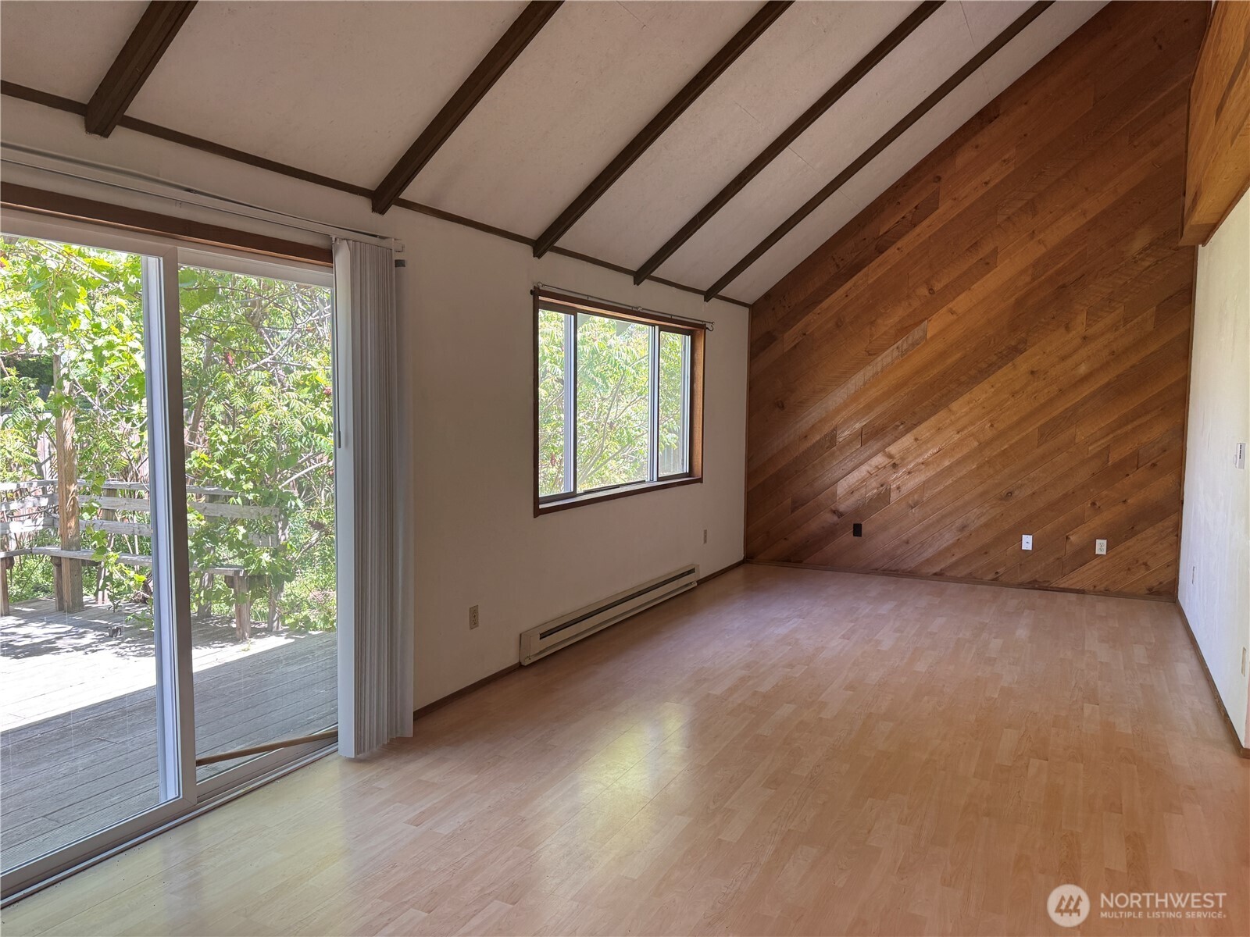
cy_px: 468
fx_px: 867
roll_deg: -0.2
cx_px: 625
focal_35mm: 24
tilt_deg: -5.2
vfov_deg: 56.8
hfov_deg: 71.6
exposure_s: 1/120
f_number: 1.78
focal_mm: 6.76
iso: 100
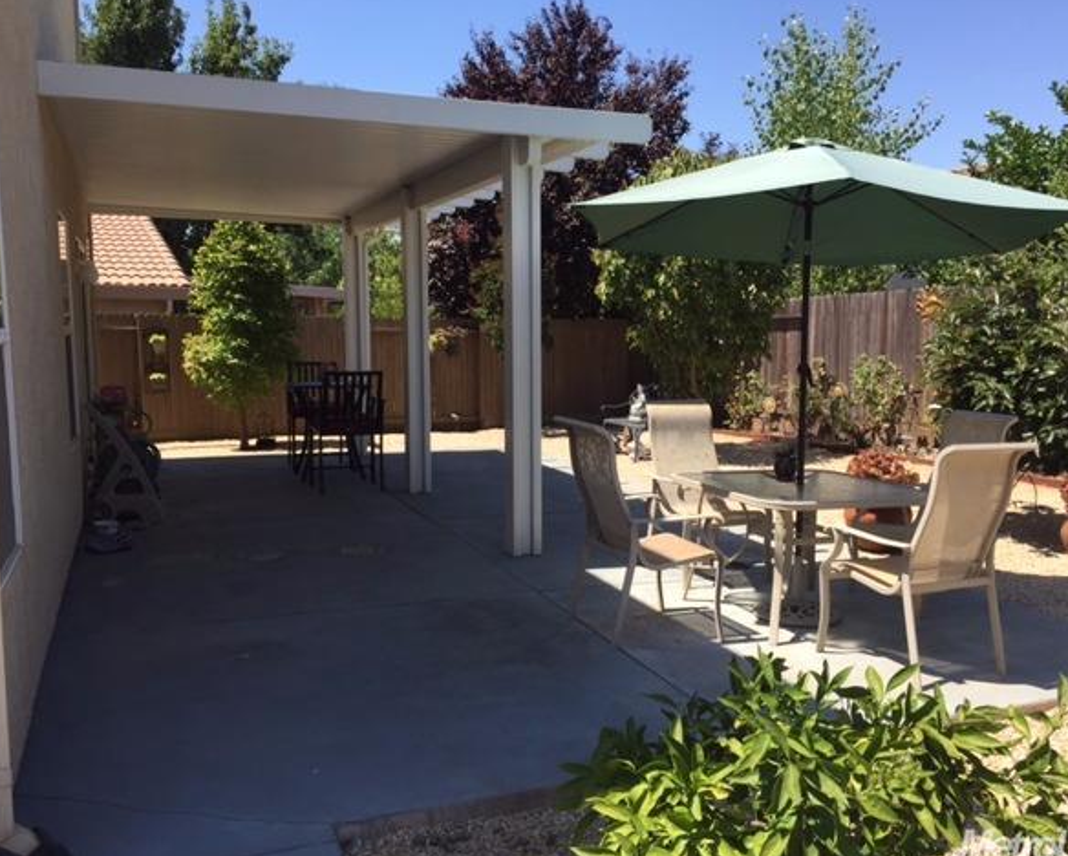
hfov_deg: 57.1
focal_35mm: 31
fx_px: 981
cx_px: 556
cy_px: 426
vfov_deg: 47.2
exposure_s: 1/1236
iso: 32
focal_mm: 4.15
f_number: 2.2
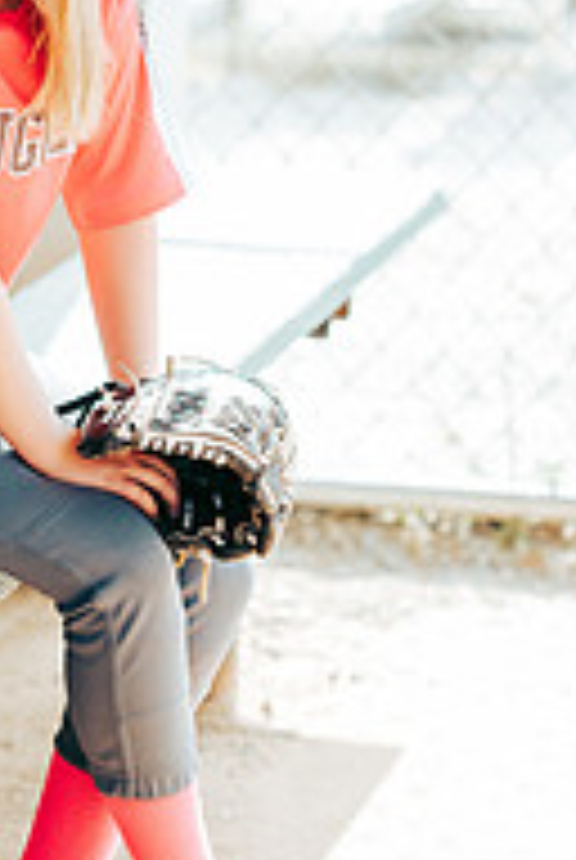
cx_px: 22
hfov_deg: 6.9
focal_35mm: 200
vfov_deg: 10.3
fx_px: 4782
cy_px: 320
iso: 160
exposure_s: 1/320
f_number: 2.8
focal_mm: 85
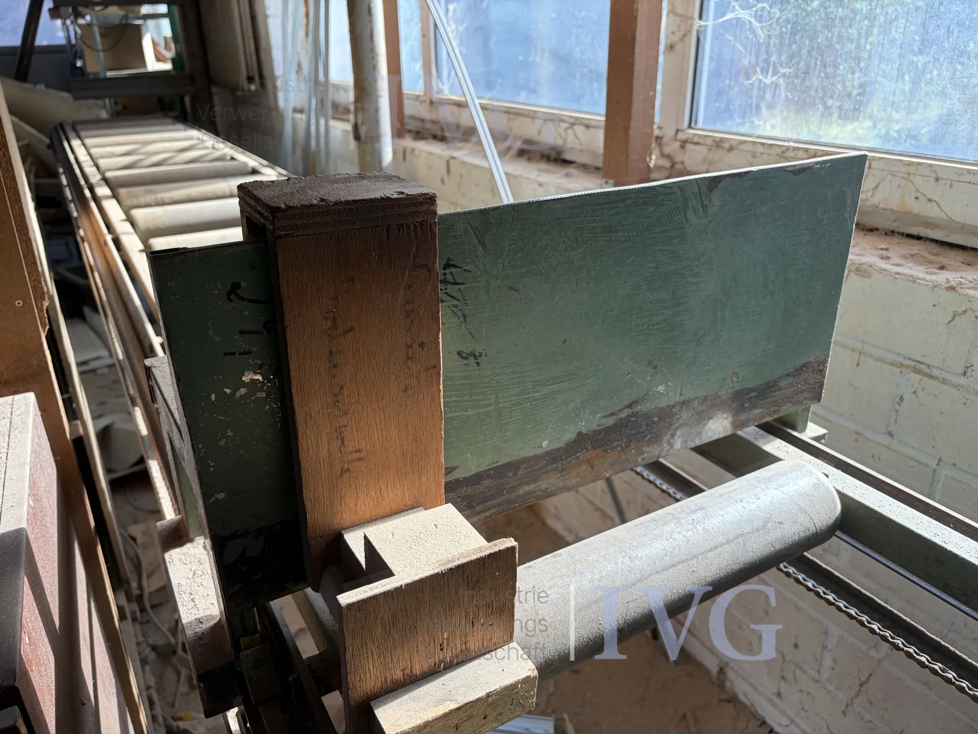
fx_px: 735
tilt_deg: -22.5
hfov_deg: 67.3
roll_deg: +2.7
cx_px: 489
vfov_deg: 53.1
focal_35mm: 26
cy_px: 367
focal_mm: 5.96
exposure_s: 1/242
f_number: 1.6
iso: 50
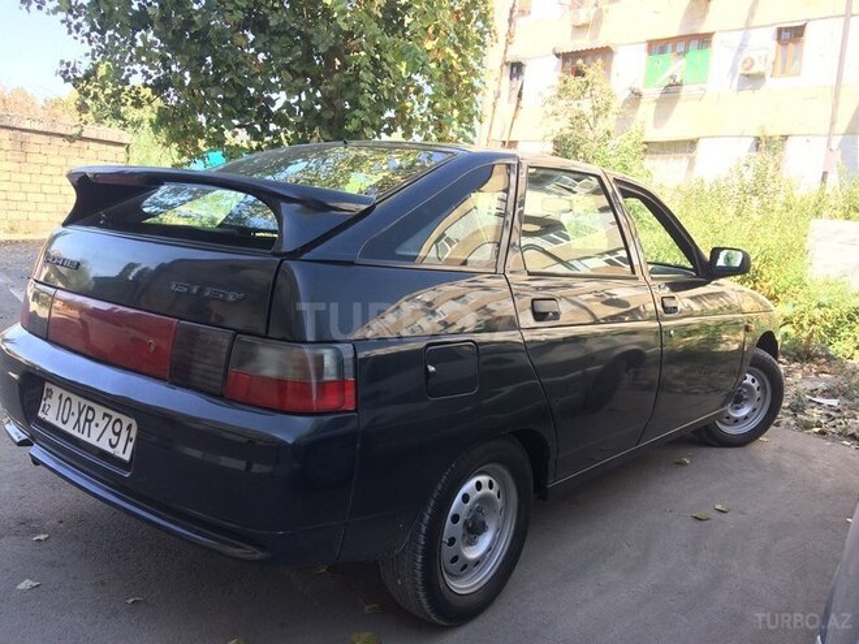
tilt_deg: -12.3
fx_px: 720
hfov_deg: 61.7
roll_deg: -4.9
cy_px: 322
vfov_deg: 48.2
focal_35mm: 29
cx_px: 430
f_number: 2.2
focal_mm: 4.15
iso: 32
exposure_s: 1/313
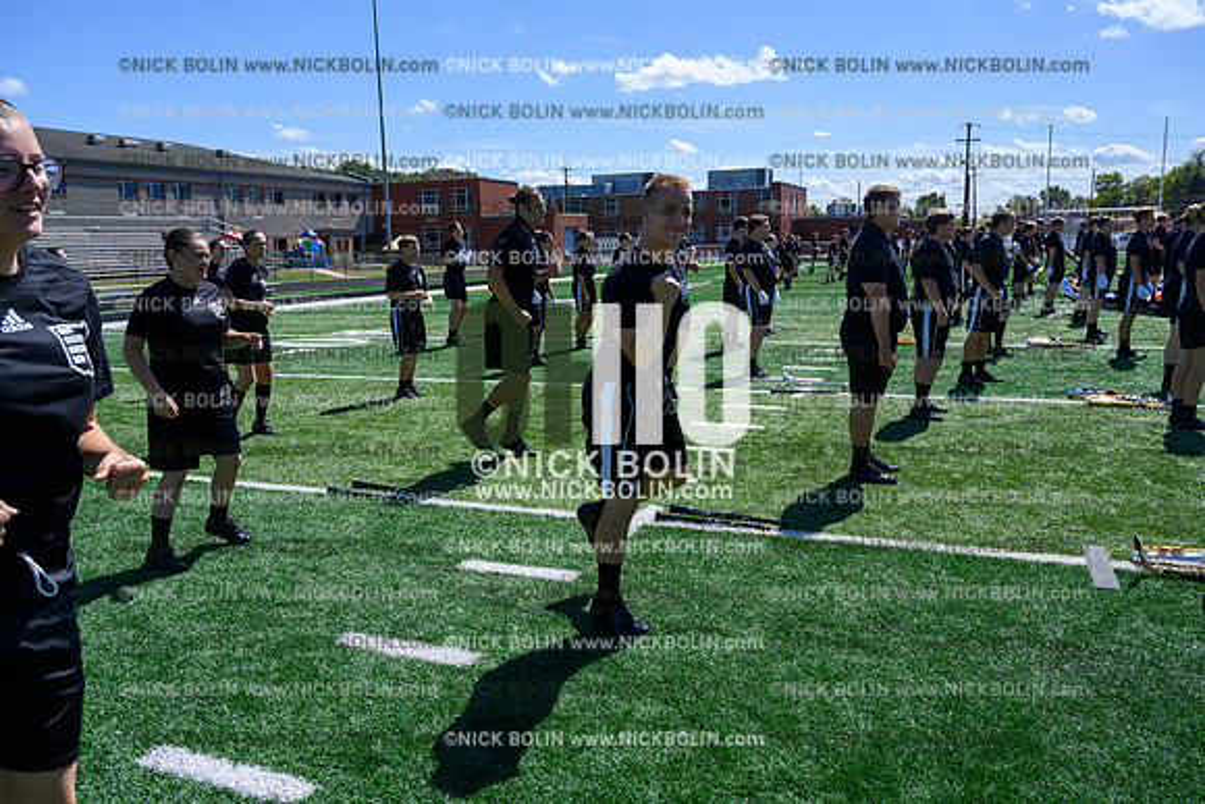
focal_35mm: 28
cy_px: 402
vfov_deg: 45.7
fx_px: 954
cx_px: 602
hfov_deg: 64.5
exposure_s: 1/500
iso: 160
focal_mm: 28.5
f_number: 8
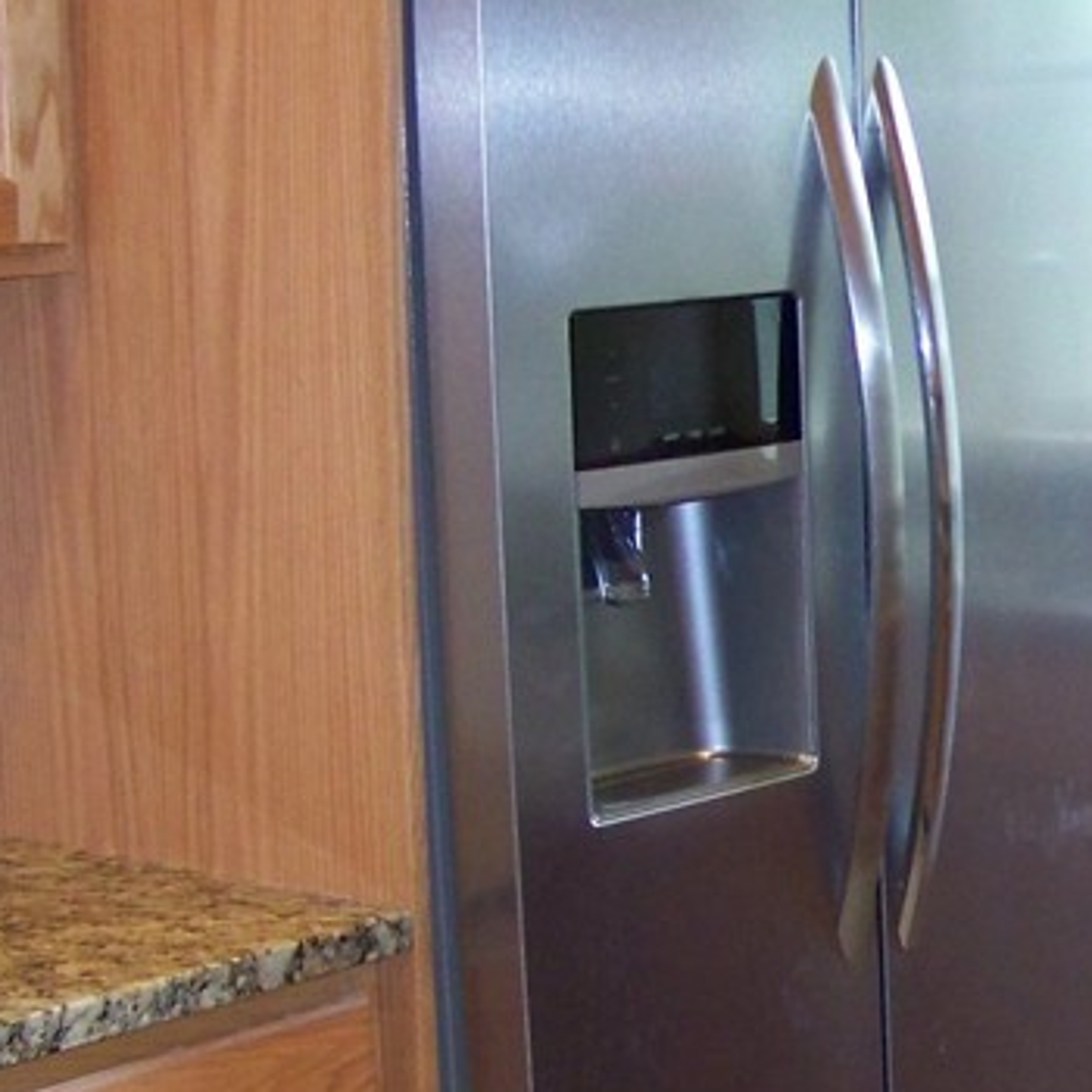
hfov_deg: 18.1
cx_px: 1129
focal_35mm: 93
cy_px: 571
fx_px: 3319
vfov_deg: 18.7
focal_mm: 5.85
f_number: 2.8
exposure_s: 1/30
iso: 200
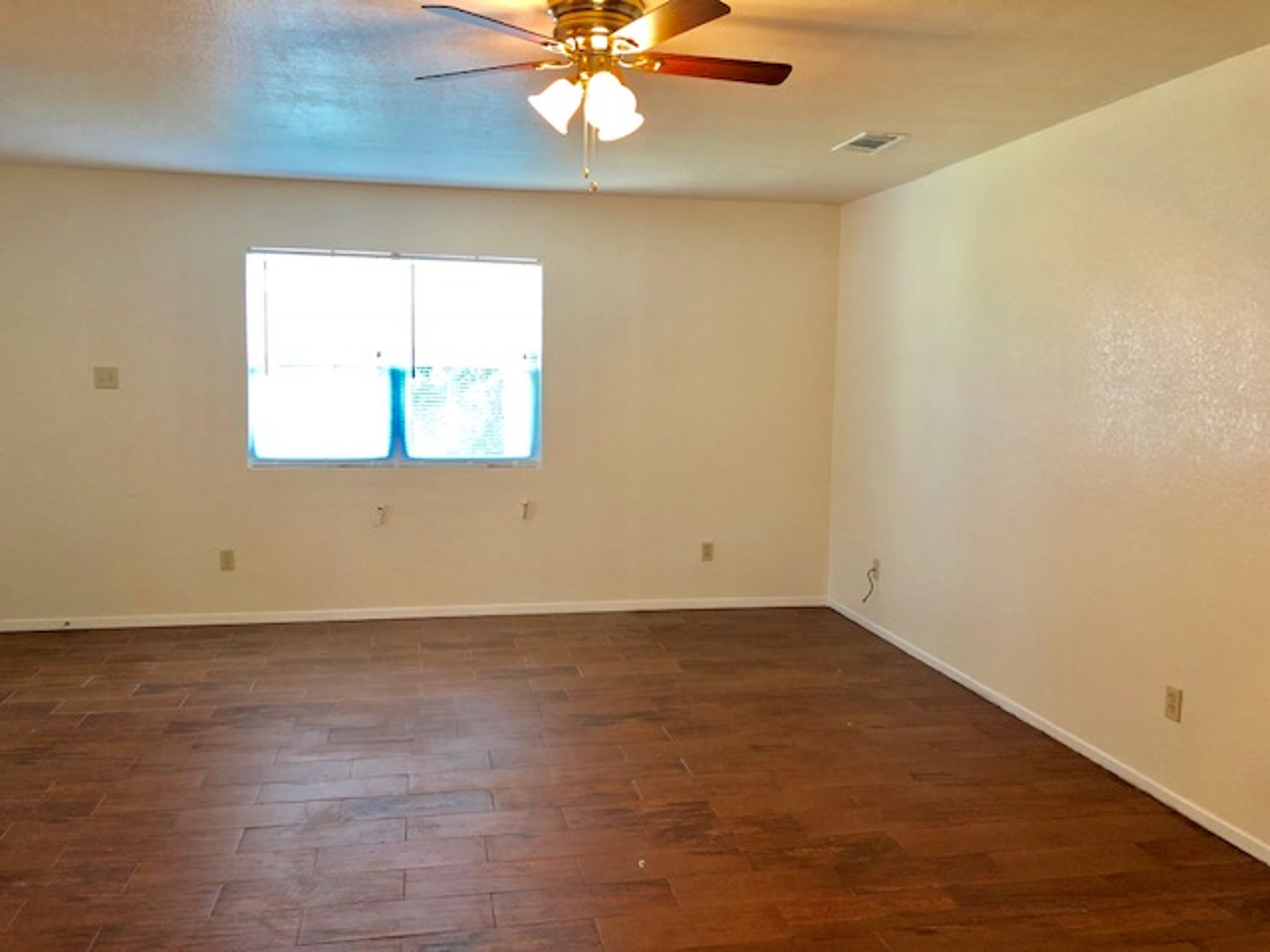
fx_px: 1027
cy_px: 476
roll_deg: -0.9
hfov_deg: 63.4
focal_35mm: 28
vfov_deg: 49.7
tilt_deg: -5.6
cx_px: 635
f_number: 1.8
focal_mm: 3.99
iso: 40
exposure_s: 1/20
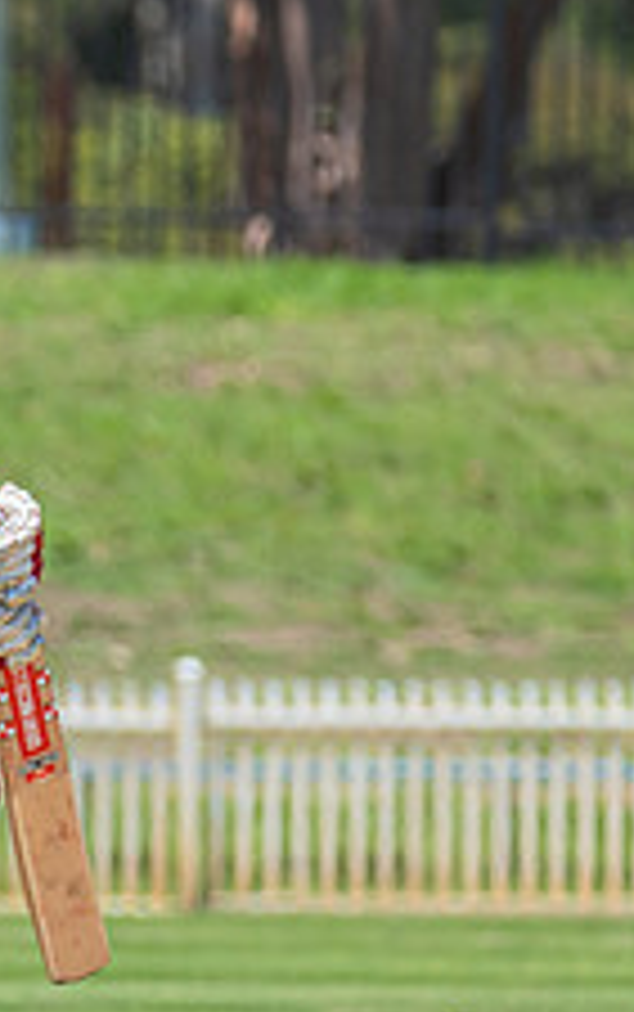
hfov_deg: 1.0
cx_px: -271
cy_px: 714
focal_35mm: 1270
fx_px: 35043
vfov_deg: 1.7
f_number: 7.1
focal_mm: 380
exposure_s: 1/1250
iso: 400
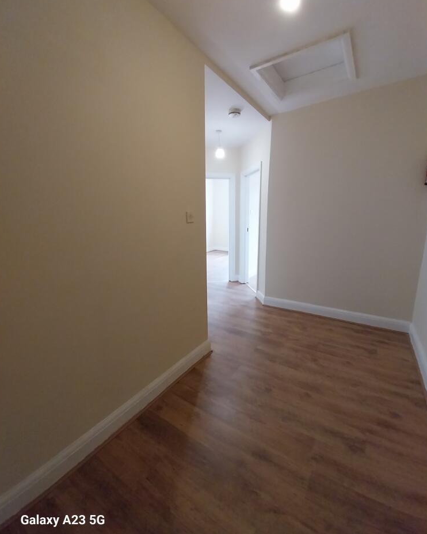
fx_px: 221
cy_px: 261
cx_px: 214
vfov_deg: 100.7
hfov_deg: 88.0
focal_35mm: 14
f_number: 2.2
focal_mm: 1.13
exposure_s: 1/50
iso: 200
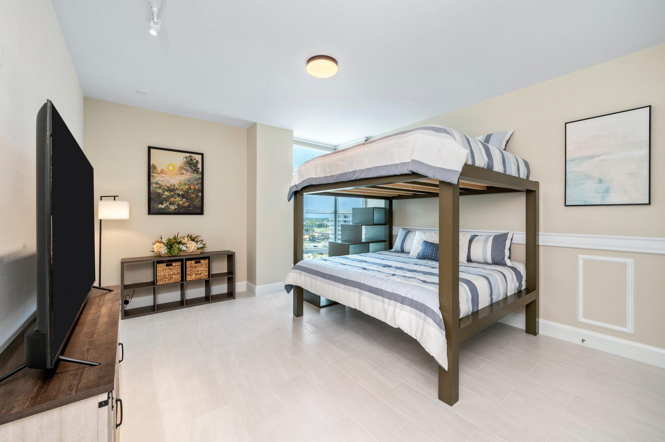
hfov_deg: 104.3
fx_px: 258
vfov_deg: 81.1
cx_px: 332
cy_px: 221
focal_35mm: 14
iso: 500
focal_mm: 14
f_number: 9
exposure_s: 1/50
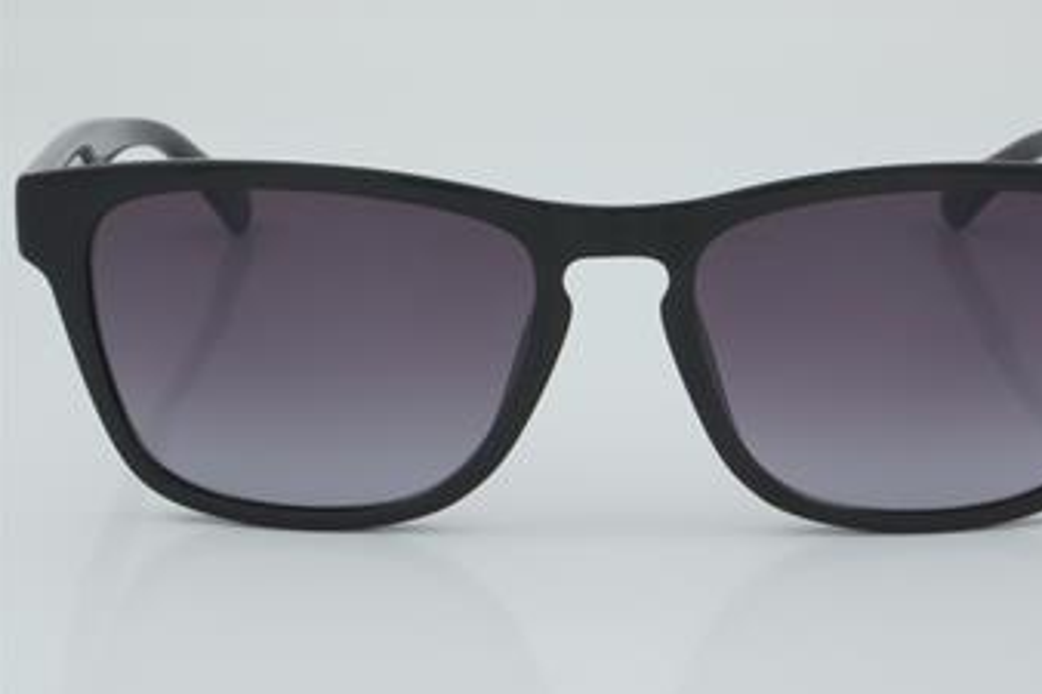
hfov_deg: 20.9
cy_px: 330
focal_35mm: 98
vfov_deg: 14.0
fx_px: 2823
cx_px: 610
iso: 100
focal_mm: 55
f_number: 32
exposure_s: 1/4
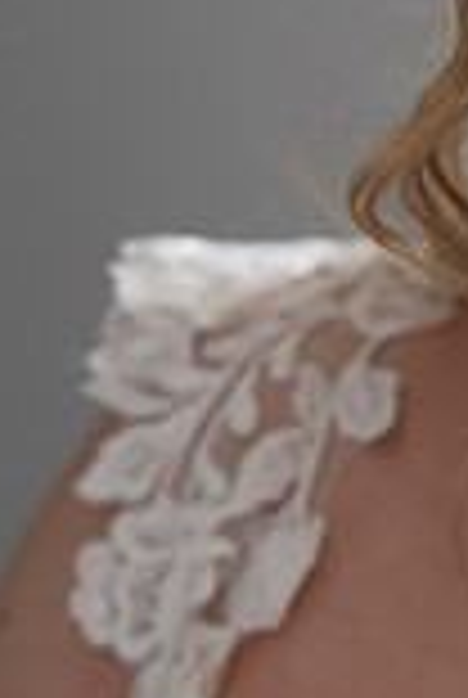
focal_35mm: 317
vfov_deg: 6.5
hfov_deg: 4.3
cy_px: 180
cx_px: 864
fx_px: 6154
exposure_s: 1/640
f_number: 4
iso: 1600
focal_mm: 85
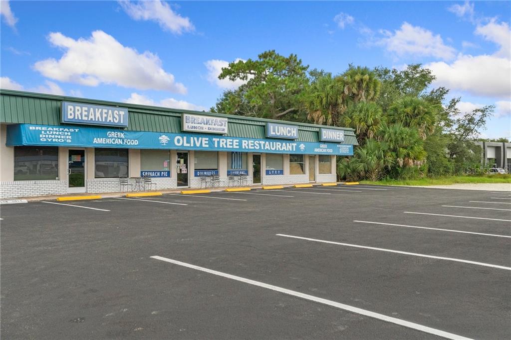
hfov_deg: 62.0
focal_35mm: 30
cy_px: 170
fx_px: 425
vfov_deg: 43.5
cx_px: 256
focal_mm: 20
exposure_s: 1/400
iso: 500
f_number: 8
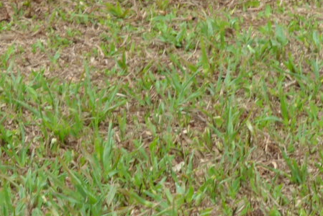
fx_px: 4932
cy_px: -430
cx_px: 97
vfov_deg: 2.5
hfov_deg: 3.8
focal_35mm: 549
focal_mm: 55
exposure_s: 1/160
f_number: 6.3
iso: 200
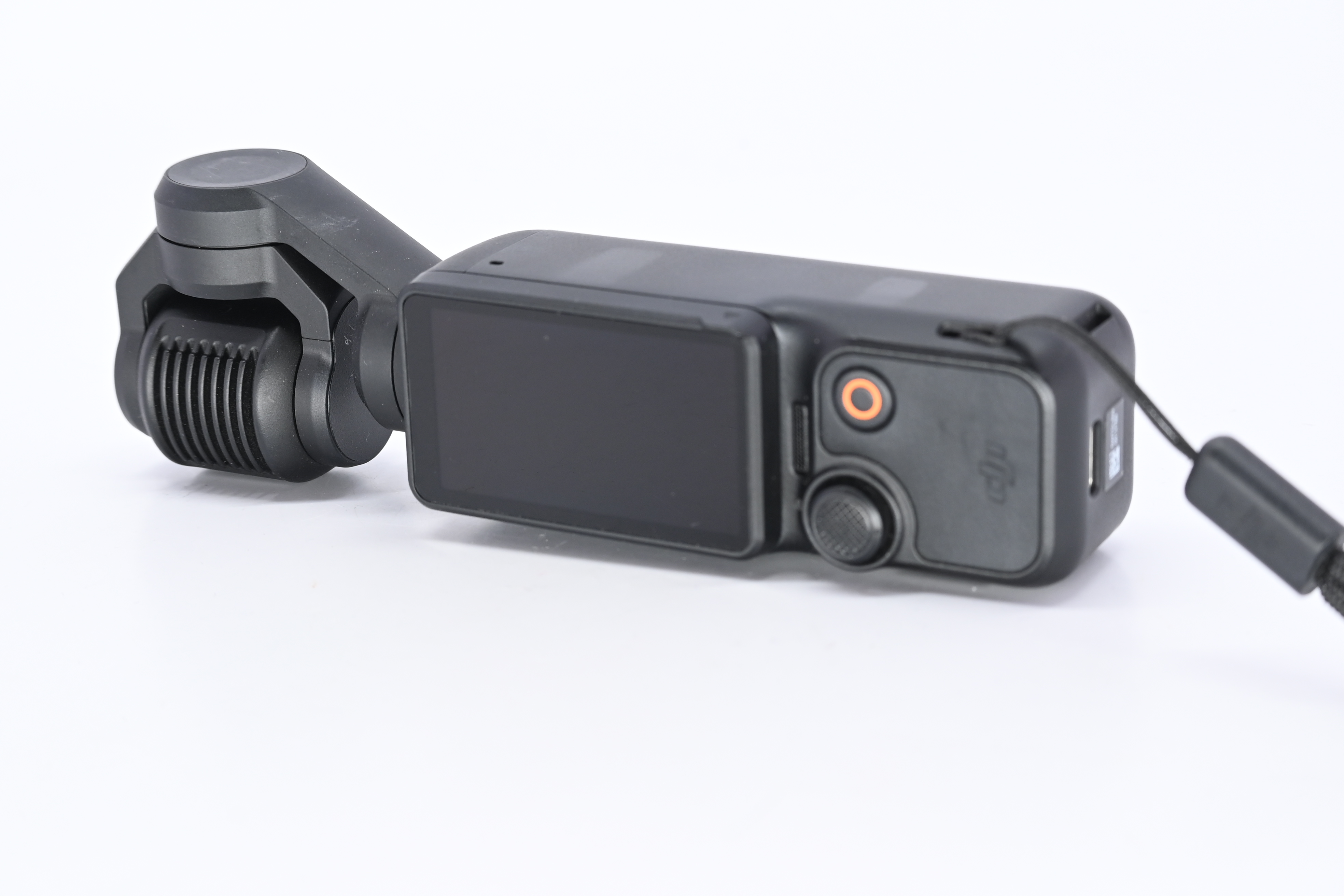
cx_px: 672
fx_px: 2800
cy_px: 448
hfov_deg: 27.0
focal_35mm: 75
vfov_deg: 18.2
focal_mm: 50
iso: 500
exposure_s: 1/100
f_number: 9
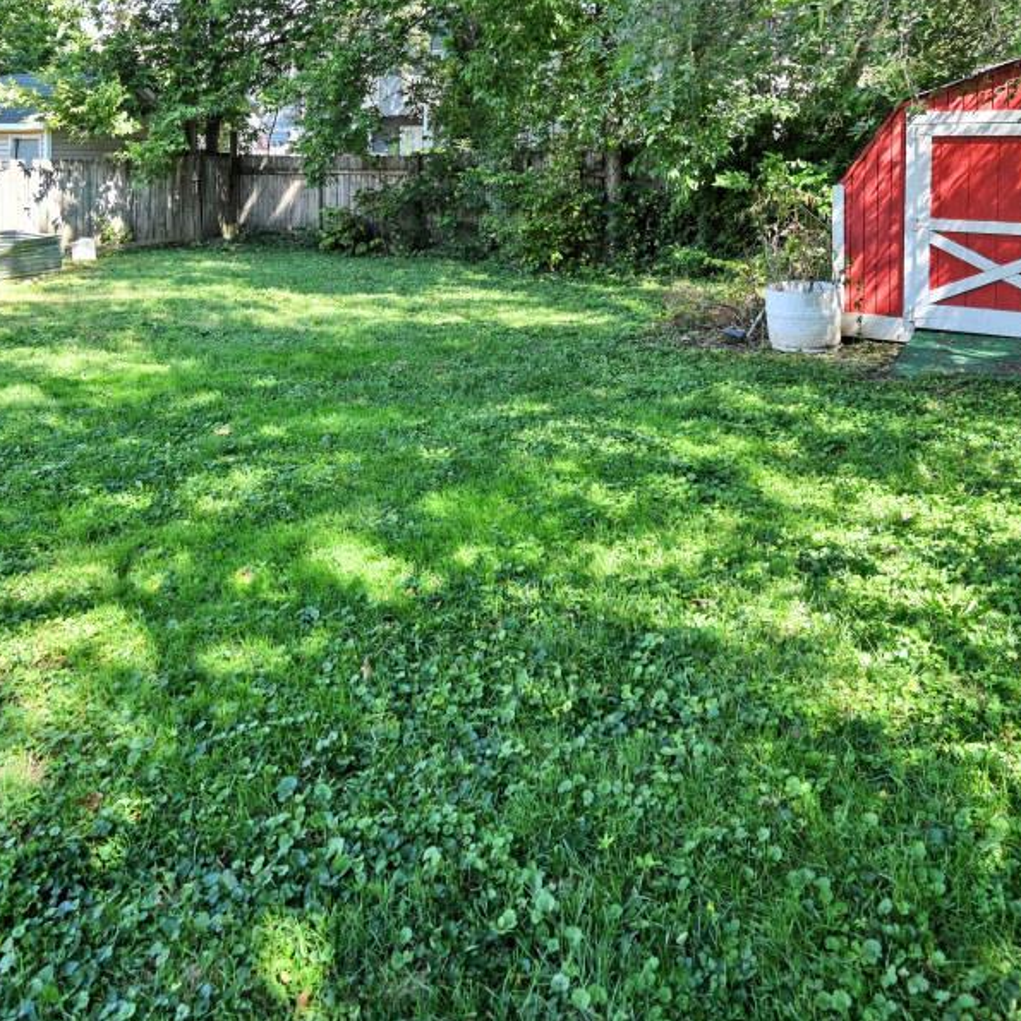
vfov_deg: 50.0
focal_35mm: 30
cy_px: 168
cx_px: 412
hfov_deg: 53.7
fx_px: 1001
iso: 200
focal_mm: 14
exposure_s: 1/250
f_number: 4.5
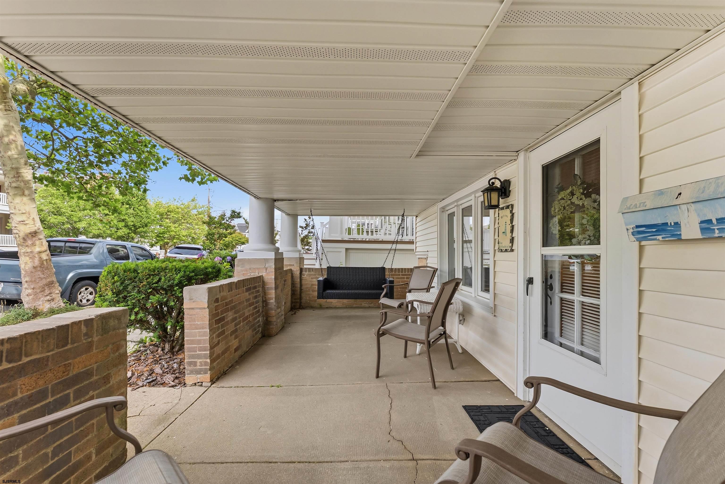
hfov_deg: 104.2
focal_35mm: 14
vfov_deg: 81.3
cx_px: 362
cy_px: 242
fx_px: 282
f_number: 7.1
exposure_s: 1/250
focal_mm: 14
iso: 640
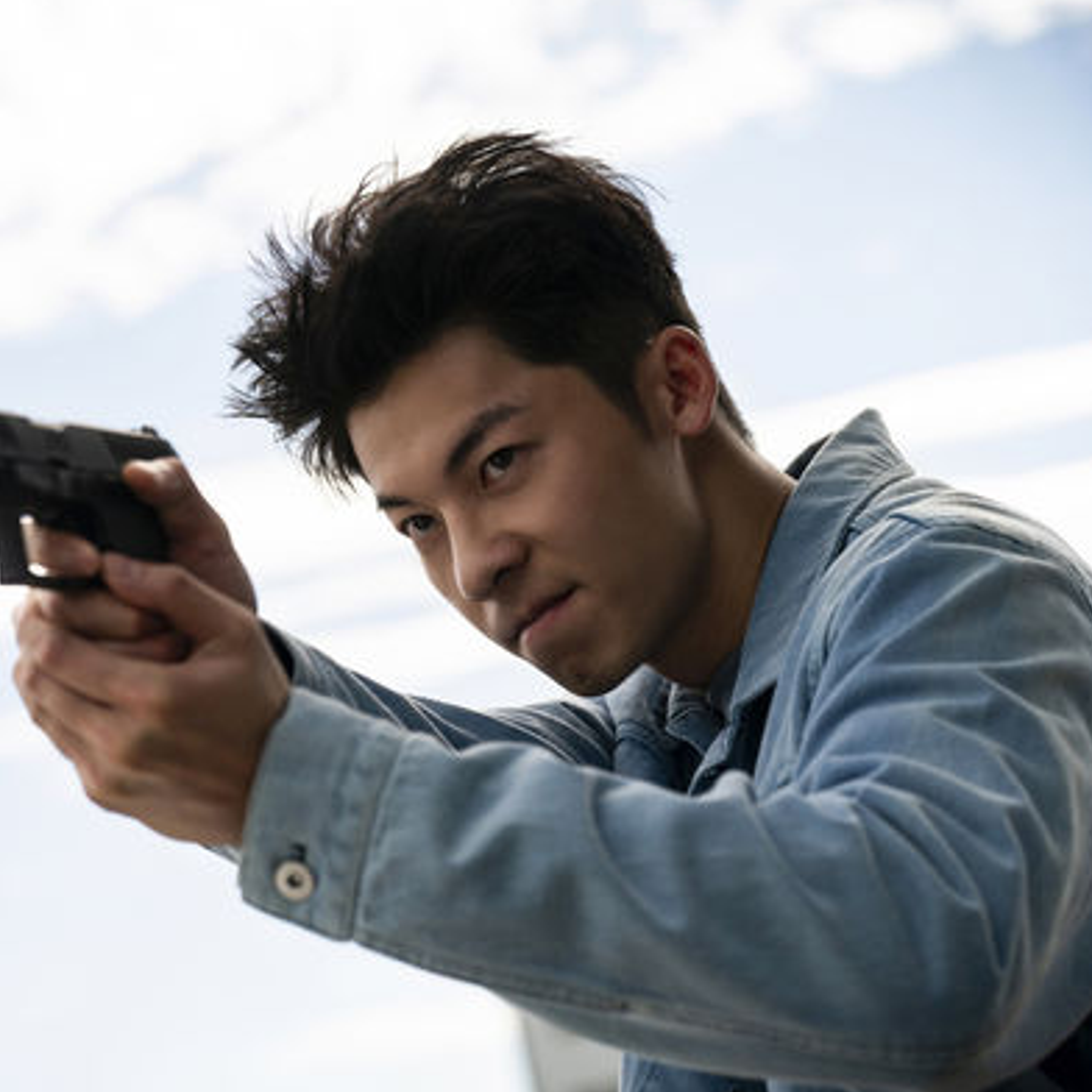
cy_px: 540
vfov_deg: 16.1
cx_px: 298
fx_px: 3855
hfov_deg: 16.1
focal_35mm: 108
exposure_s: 1/1000
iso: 100
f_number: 4
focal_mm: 83
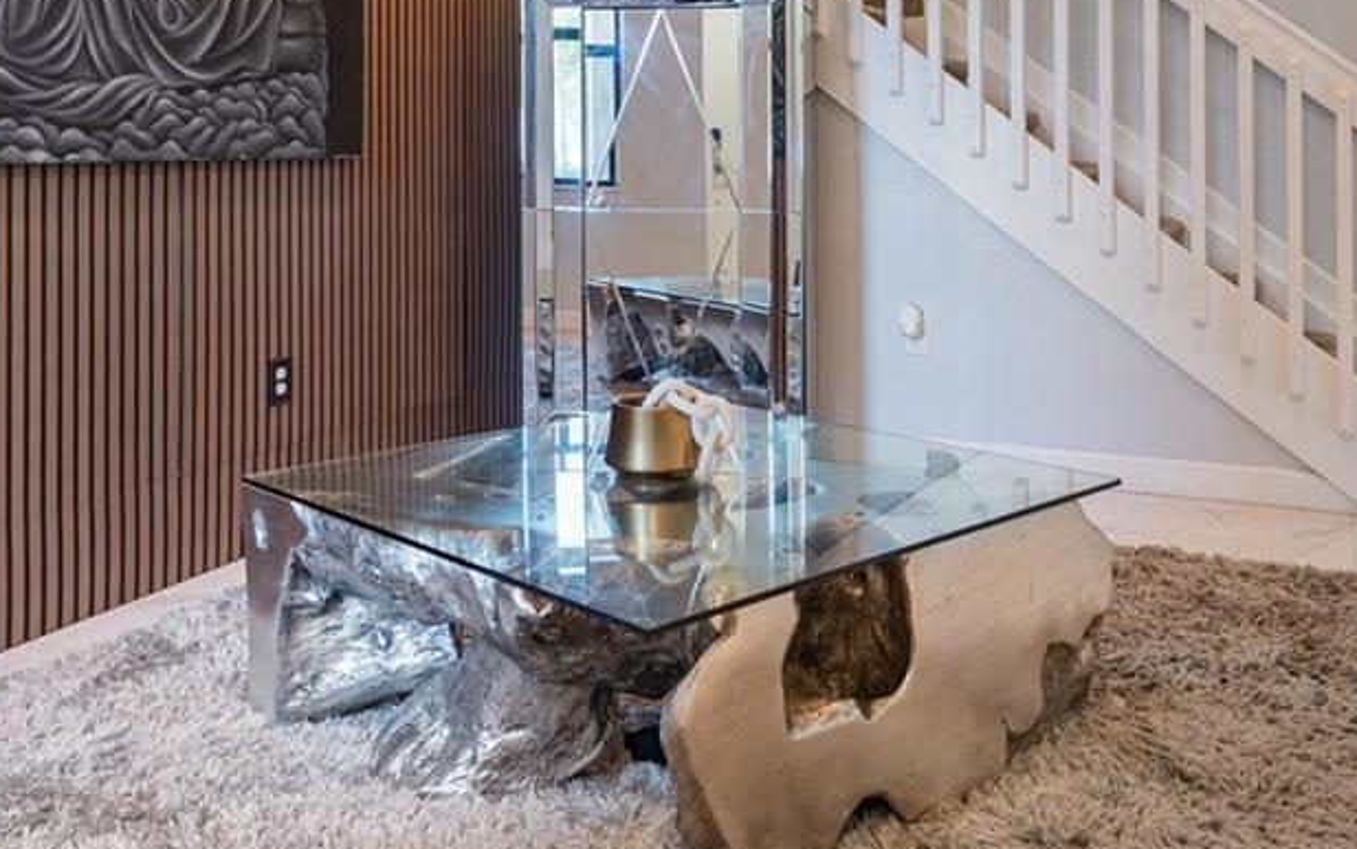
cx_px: 713
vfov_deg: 33.3
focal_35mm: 37
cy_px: 154
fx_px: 1369
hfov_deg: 52.7
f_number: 8
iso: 100
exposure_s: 4
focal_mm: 14
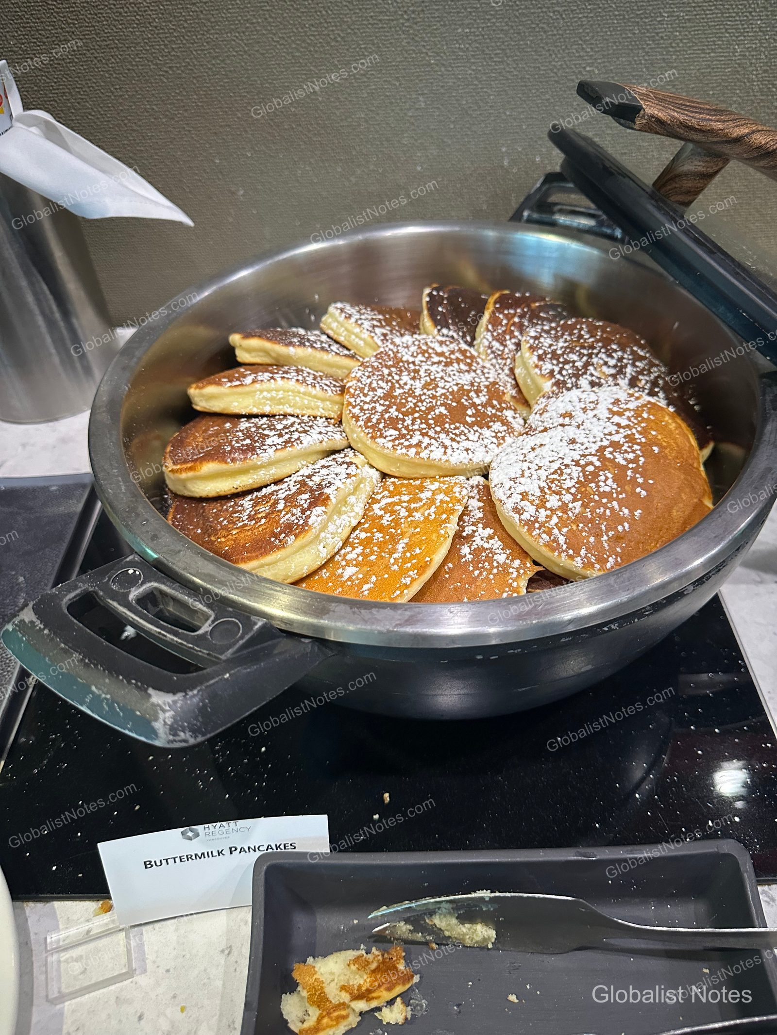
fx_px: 718
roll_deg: +2.5
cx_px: 388
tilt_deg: -43.8
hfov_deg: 56.8
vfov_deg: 71.6
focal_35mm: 24
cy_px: 518
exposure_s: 1/60
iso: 500
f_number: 1.78
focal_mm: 6.86
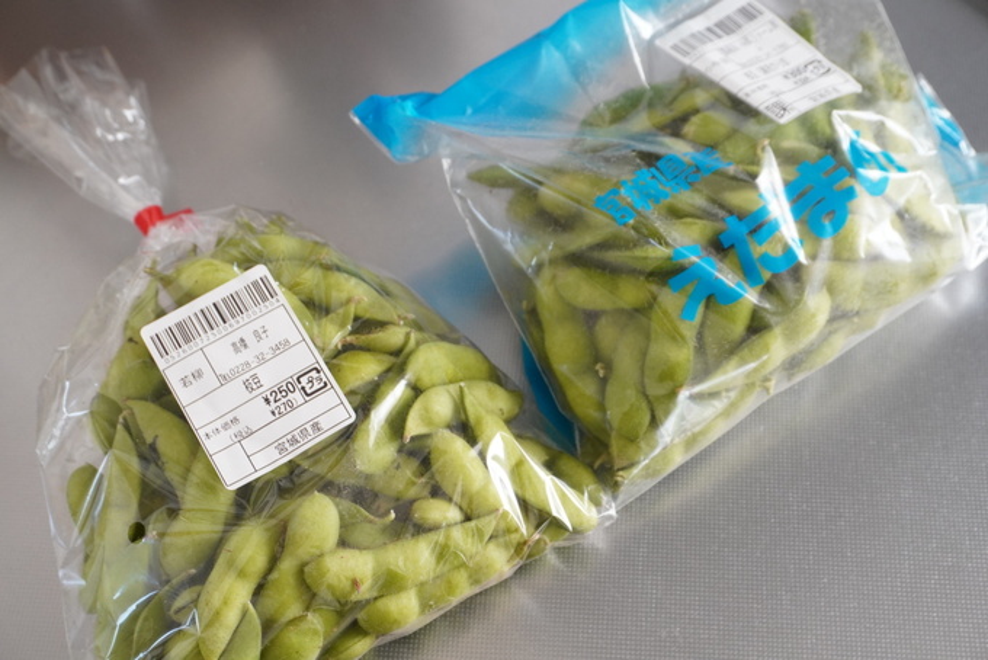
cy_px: 330
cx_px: 494
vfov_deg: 30.9
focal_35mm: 44
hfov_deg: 44.9
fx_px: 1194
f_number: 6.3
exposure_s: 1/50
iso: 1250
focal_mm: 29
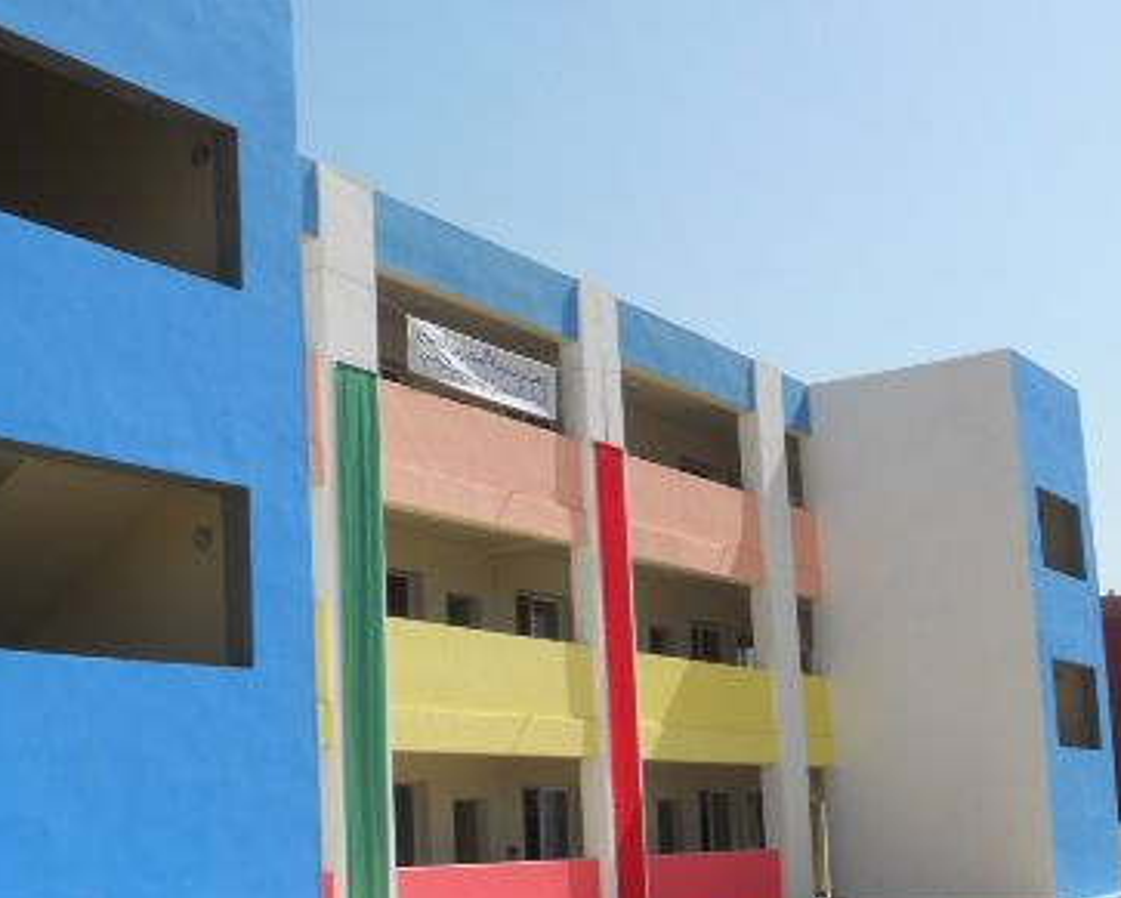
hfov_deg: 34.1
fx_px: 1826
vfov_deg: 27.4
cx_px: 513
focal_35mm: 55
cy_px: 639
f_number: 3.5
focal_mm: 5.8
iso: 80
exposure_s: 1/1250
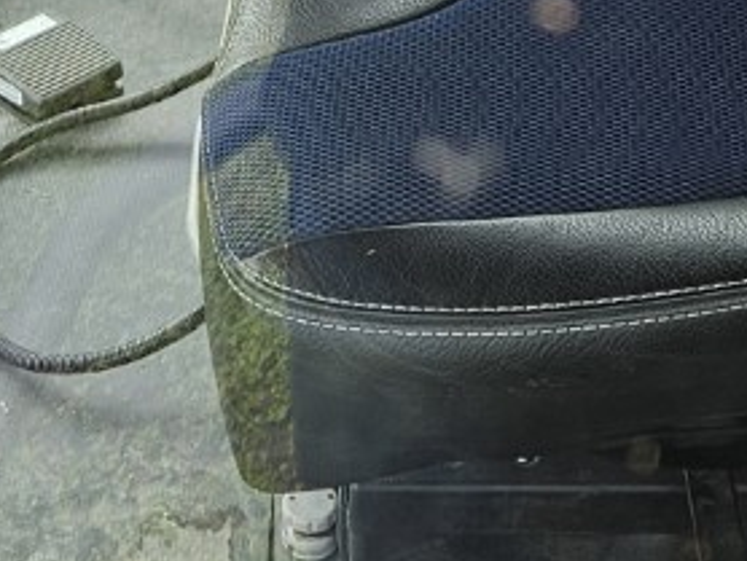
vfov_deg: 12.0
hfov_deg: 16.5
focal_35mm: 119
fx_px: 2570
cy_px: -258
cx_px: 465
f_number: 1.8
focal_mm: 5.4
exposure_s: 1/120
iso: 32
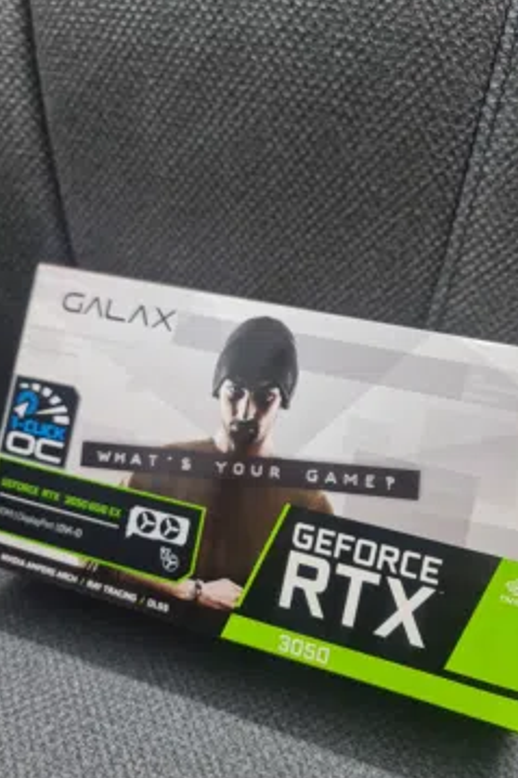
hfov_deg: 44.8
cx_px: 295
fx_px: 626
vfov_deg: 63.6
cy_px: 410
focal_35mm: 29
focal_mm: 7
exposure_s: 1/50
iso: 200
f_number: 1.8
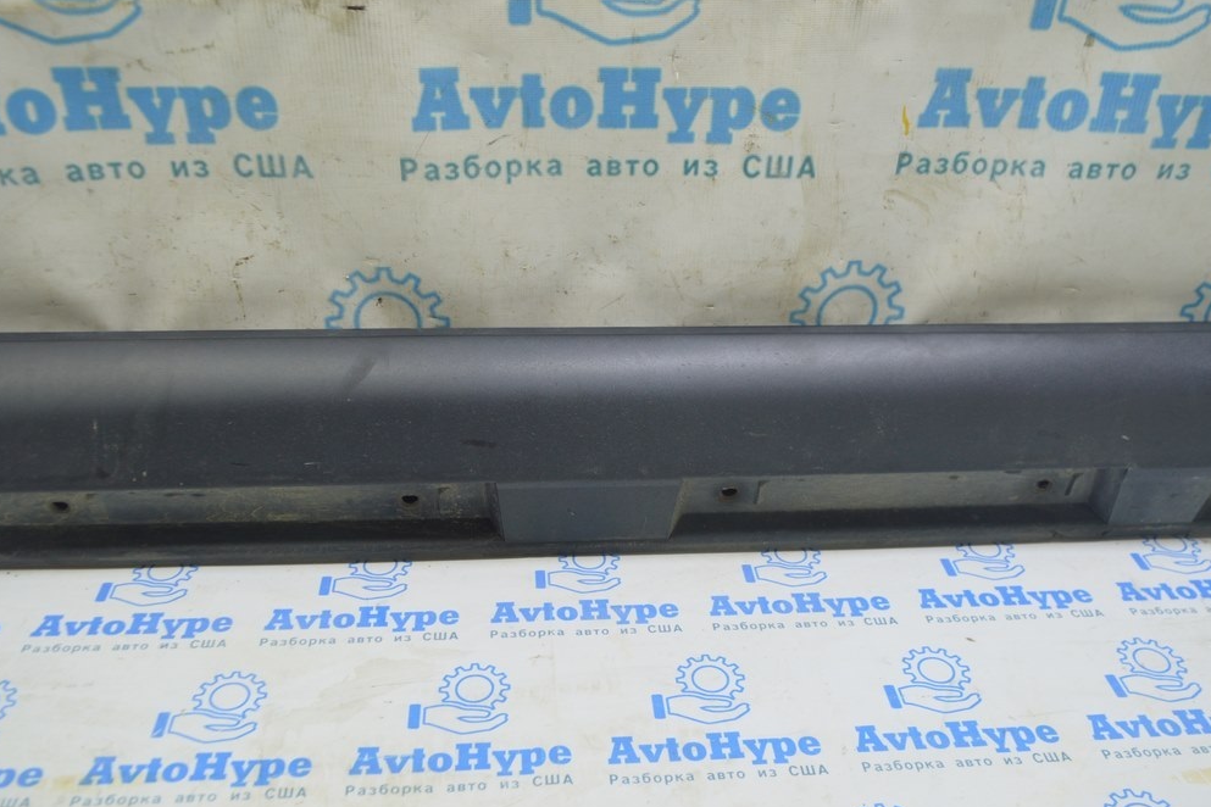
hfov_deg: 55.8
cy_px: 410
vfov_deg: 38.9
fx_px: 1144
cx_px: 596
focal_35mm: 34
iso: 400
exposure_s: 1/20
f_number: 5.6
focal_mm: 22
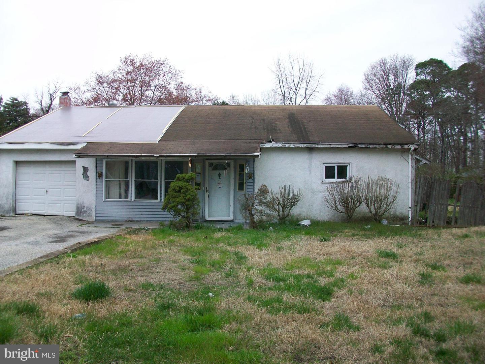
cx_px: 242
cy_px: 182
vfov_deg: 44.2
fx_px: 448
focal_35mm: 32
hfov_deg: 56.8
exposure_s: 1/400
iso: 64
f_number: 2.8
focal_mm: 5.7
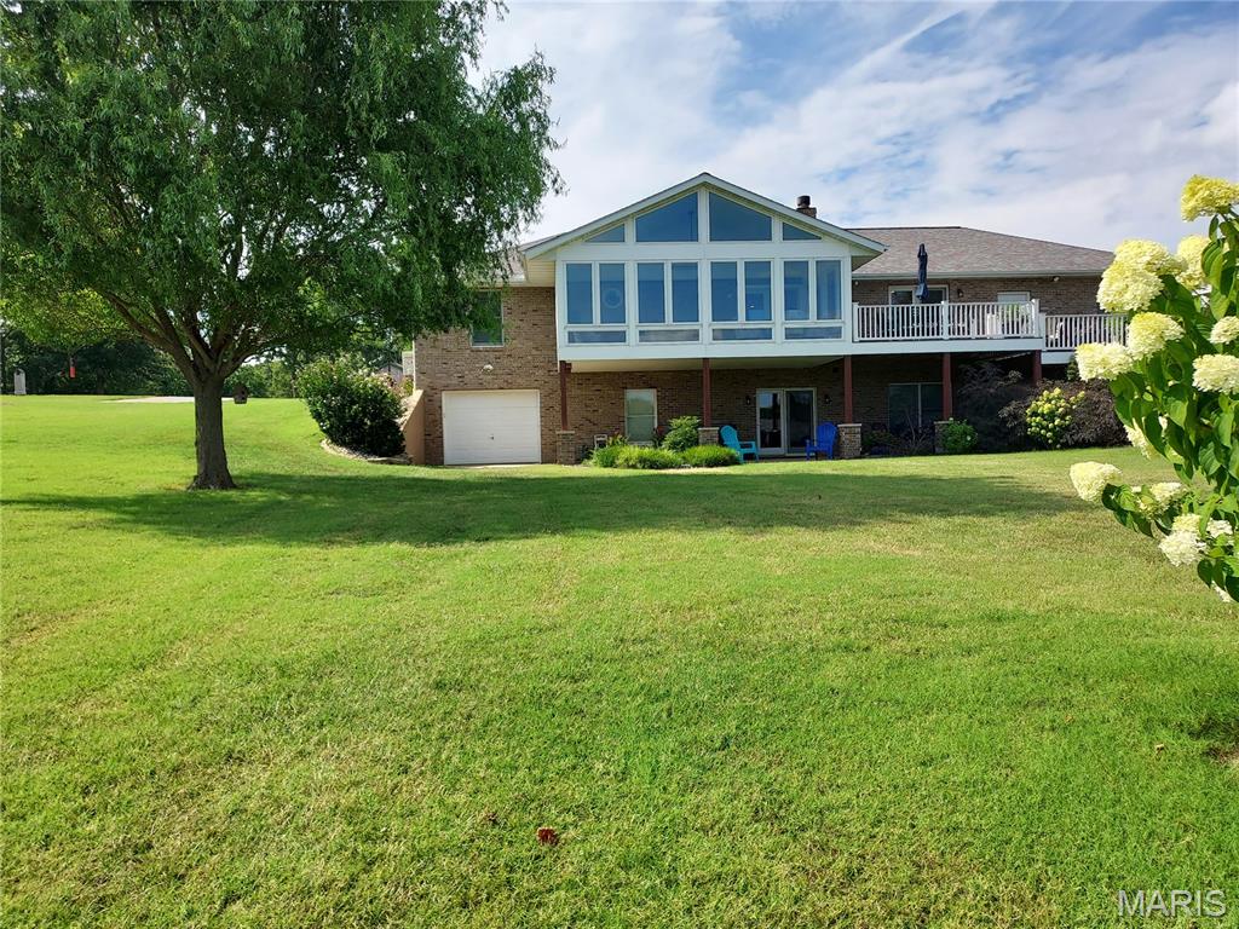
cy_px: 464
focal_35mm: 24
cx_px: 620
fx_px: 859
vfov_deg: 56.8
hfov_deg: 71.6
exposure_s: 1/1052
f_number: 1.8
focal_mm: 4.6
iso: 40
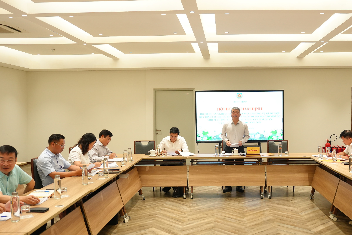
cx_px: 217
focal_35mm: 38
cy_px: 127
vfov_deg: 35.0
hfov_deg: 50.3
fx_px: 372
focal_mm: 26
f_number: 3.2
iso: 1250
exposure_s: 1/160
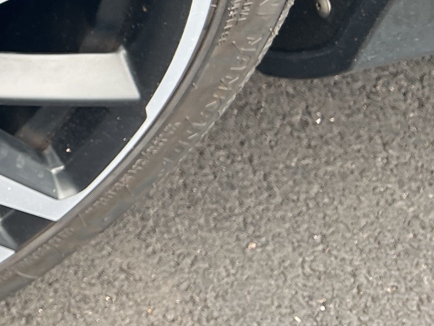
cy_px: -82
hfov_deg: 16.9
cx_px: -344
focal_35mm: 96
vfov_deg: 14.8
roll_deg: -0.6
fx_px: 1204
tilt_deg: -42.1
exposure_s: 1/121
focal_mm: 5.7
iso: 50
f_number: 1.5
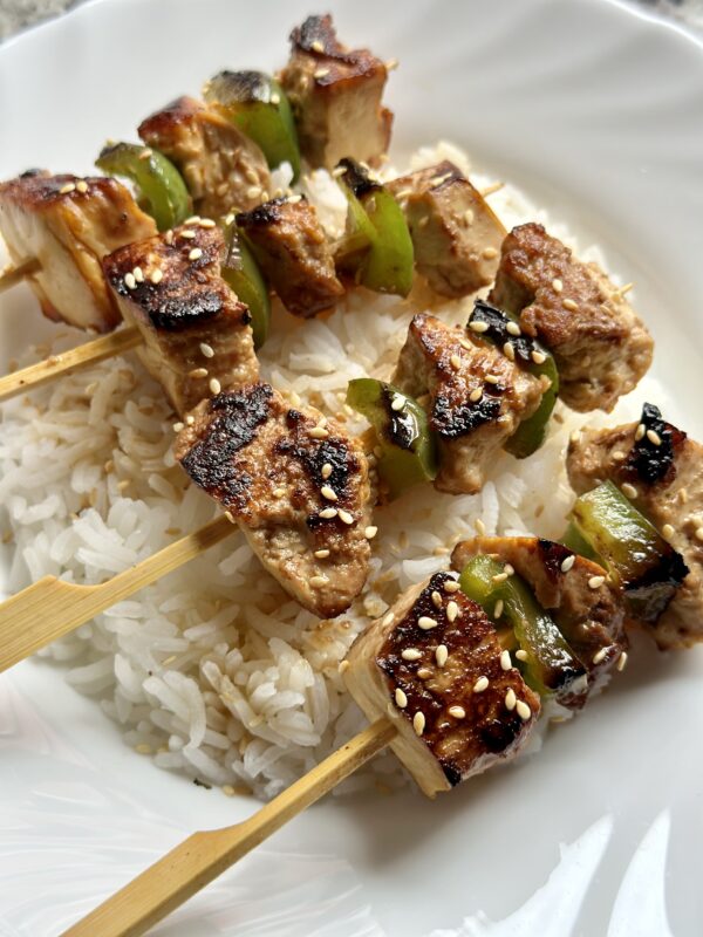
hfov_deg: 30.3
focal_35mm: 48
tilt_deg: -65.2
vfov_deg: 39.7
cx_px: 352
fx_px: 1300
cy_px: 468
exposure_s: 1/321
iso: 80
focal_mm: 6.86
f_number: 1.78
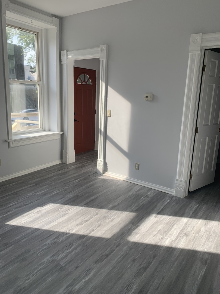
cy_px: 147
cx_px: 110
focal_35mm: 26
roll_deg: -1.5
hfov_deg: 53.1
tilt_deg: -11.5
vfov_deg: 67.3
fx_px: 220
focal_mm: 4.25
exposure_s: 1/515
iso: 25
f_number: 1.8
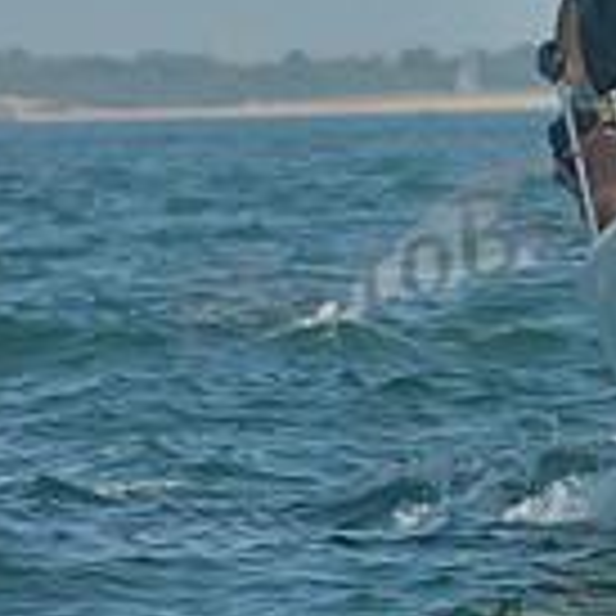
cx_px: 1039
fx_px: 17435
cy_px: -52
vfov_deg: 2.0
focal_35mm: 866
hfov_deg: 2.0
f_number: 9
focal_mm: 240
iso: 280
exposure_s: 1/1000
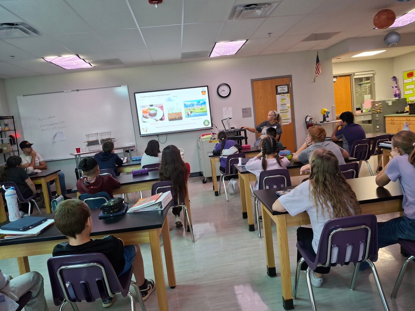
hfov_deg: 69.4
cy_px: 156
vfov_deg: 54.9
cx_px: 208
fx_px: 300
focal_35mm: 25
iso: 250
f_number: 1.8
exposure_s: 1/60
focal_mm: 4.69
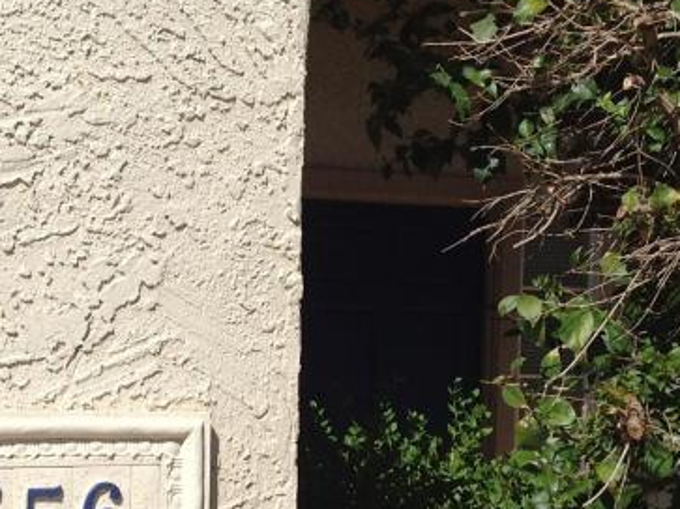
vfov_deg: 14.8
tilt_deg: -4.0
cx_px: 272
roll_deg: -0.9
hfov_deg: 19.8
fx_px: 1944
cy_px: 451
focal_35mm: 99
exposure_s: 1/3367
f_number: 2.4
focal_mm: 4.28
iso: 50
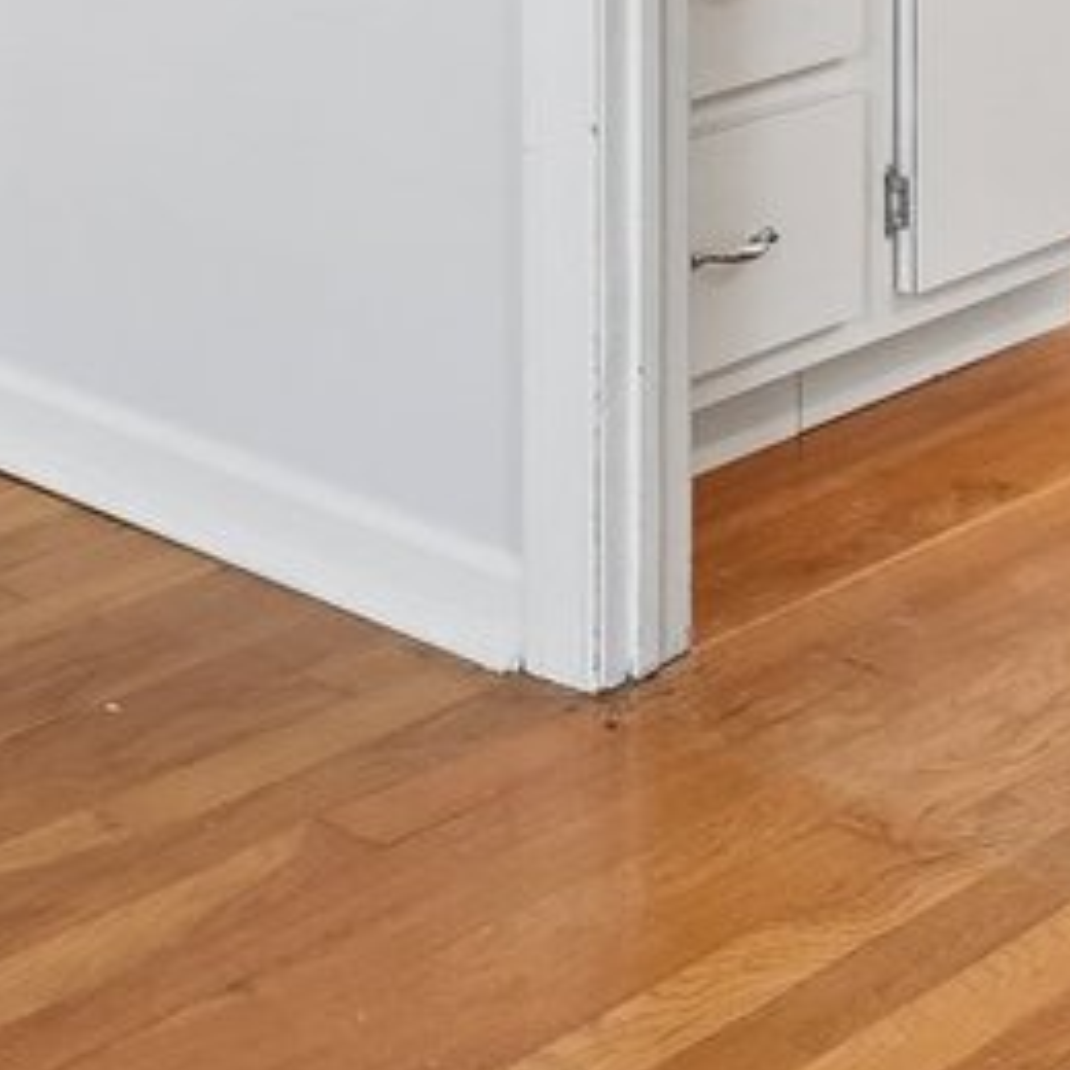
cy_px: -790
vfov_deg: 16.0
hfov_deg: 17.4
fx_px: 3287
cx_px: -317
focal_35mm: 94
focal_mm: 16
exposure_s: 1/6
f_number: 8
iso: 400
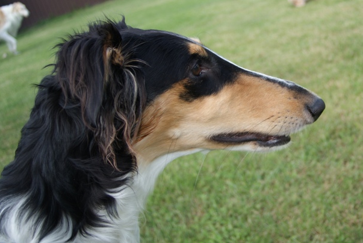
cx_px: 182
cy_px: 119
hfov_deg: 54.4
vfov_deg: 37.9
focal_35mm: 35
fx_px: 353
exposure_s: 1/160
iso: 100
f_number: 4.5
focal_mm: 22
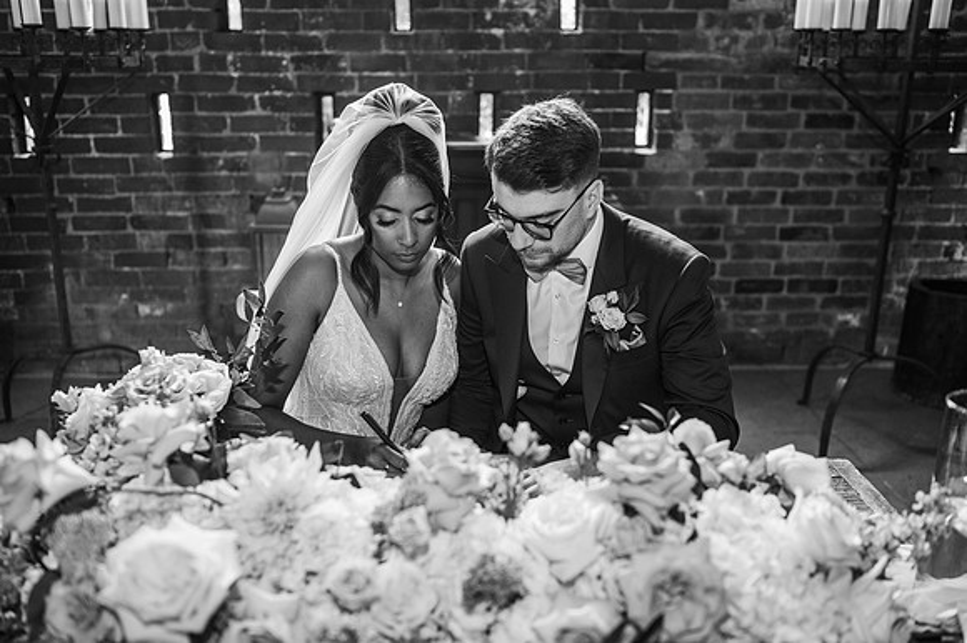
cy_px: 322
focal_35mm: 35
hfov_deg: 54.5
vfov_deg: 37.8
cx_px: 484
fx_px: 940
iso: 1000
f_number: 2.2
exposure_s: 1/200
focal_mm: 35
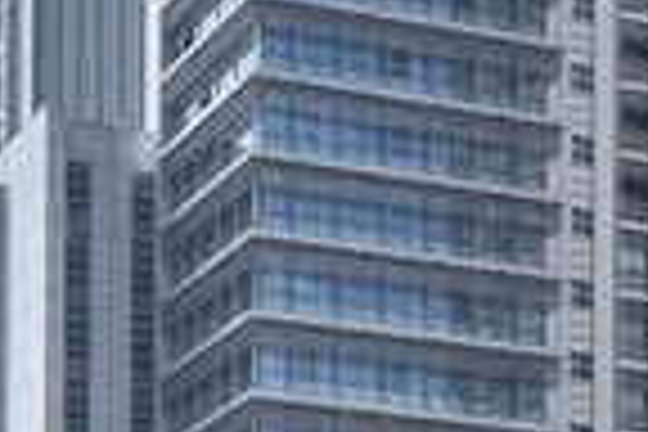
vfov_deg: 11.7
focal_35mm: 117
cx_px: 248
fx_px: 2106
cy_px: 106
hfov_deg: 17.5
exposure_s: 1/400
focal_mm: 21
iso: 100
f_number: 8
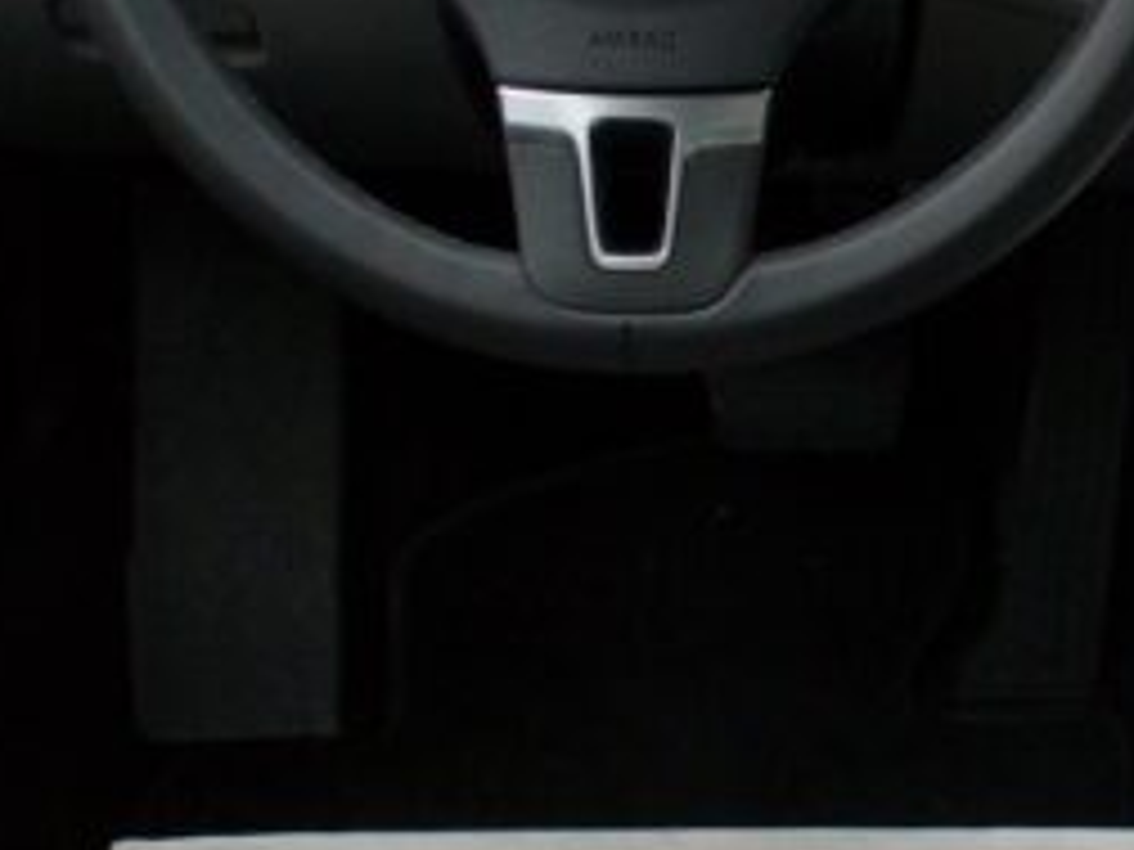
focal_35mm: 110
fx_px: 3604
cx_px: 1080
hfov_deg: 17.5
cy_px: 326
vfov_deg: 13.5
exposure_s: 1/40
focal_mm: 6.1
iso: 100
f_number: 2.8
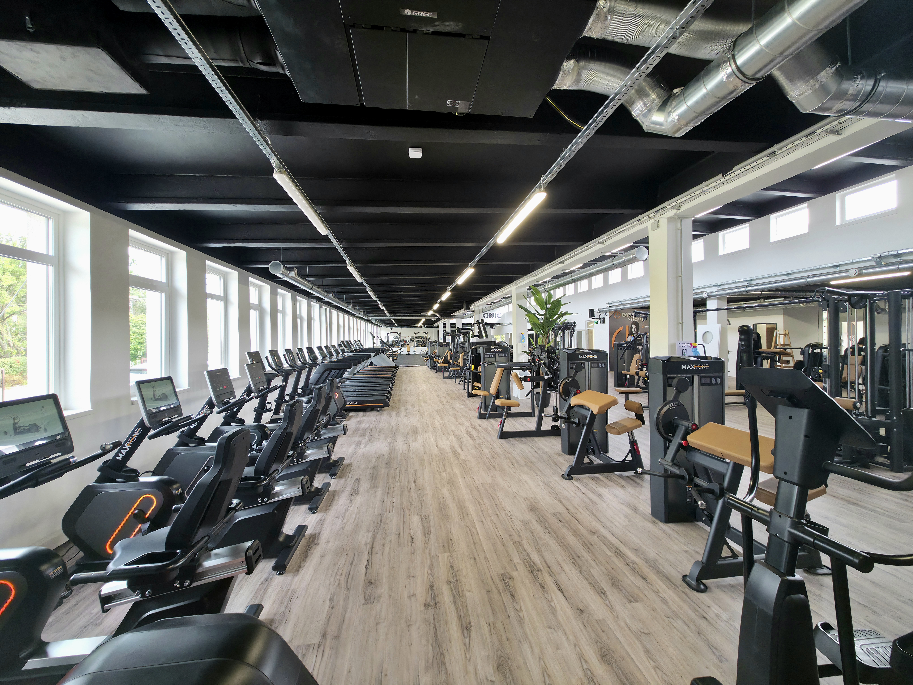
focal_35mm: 13
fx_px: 343
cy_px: 342
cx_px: 456
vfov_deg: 89.9
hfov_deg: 106.2
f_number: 1.9
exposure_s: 1/101
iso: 64
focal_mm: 2.2
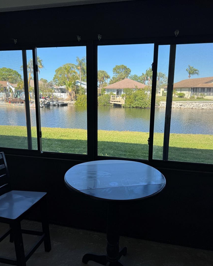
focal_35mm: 26
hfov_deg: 54.9
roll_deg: -1.2
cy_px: 132
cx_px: 109
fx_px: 205
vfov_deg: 66.0
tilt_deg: -11.2
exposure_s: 1/1395
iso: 80
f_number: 1.78
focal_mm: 6.76
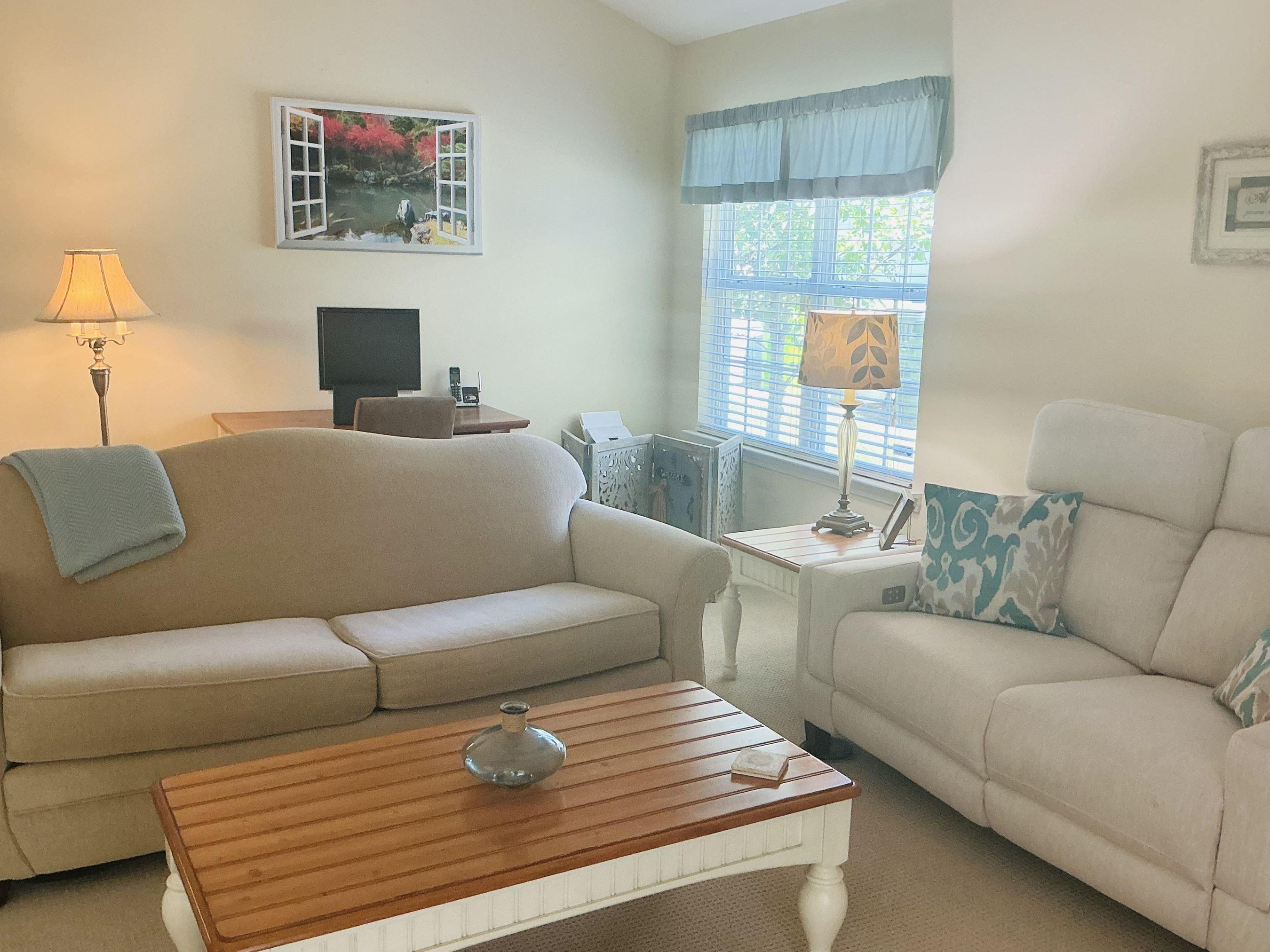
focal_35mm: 33
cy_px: 507
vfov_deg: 42.9
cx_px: 650
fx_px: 1211
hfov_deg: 55.3
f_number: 1.8
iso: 100
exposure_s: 1/60
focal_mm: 3
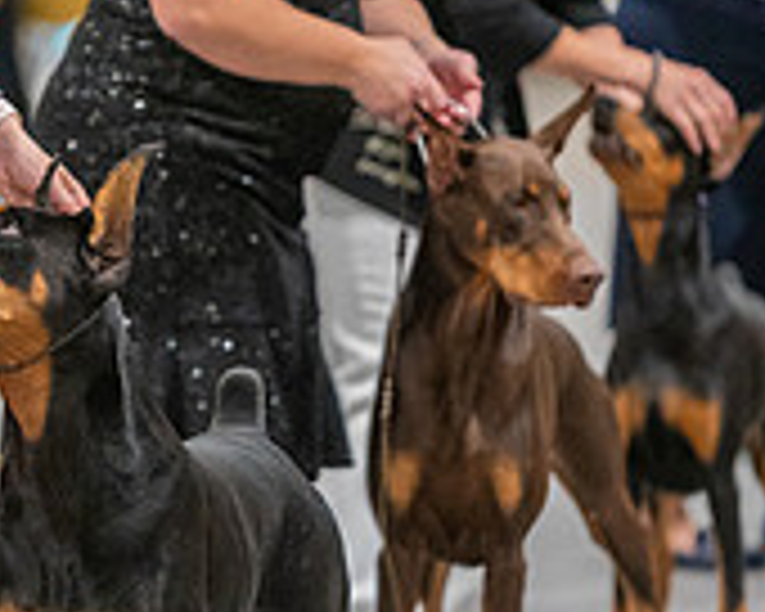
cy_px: 297
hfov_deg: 3.9
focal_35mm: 497
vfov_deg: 3.1
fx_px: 11253
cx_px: 176
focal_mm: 200
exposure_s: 1/250
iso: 6400
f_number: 2.8
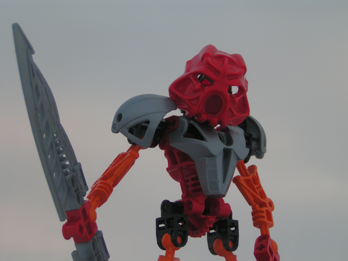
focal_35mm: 95
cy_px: 130
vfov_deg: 15.6
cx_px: 174
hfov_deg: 20.7
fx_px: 955
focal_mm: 14.5
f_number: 3.5
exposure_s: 1/160
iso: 50
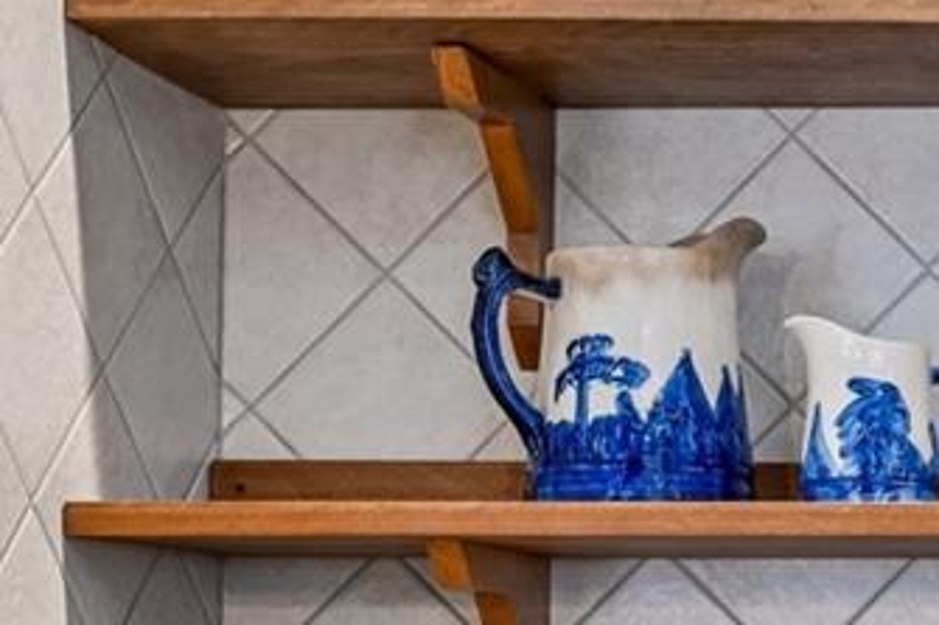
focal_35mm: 112
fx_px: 2930
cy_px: 751
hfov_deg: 16.3
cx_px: 1480
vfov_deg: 11.9
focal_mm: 23.5
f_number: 10
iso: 400
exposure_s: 1/10
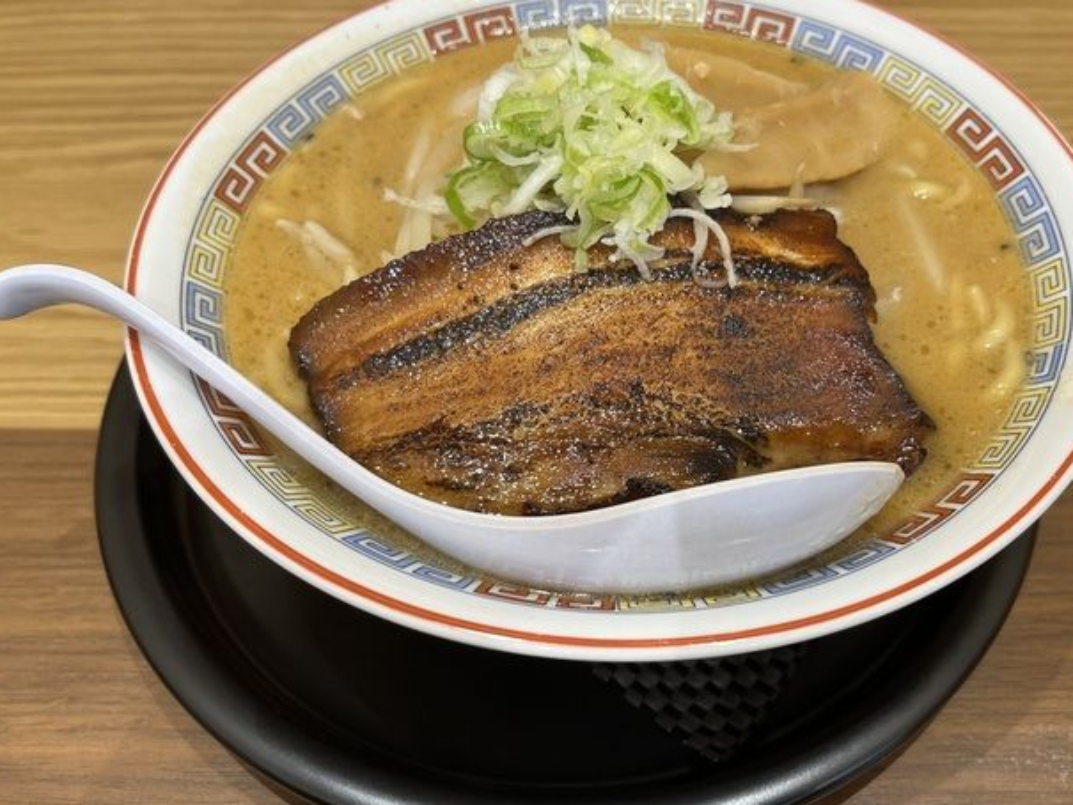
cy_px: 400
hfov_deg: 52.4
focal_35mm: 35
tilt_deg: -51.4
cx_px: 620
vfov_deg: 40.7
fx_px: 1085
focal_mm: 5.1
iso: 80
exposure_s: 1/105
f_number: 1.6
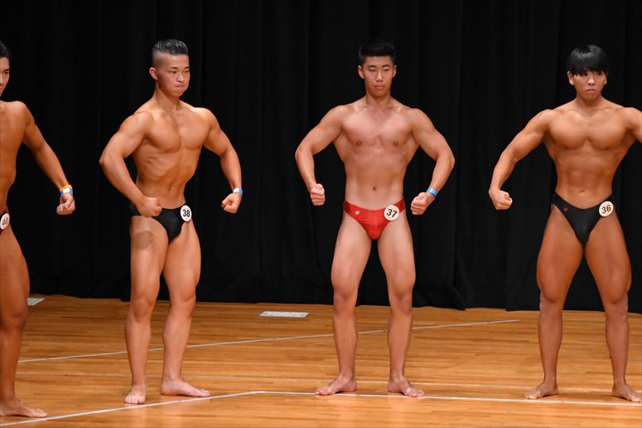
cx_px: 321
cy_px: 214
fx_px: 4813
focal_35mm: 270
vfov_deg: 5.1
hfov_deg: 7.6
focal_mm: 180
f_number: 5.6
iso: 4000
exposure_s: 1/400
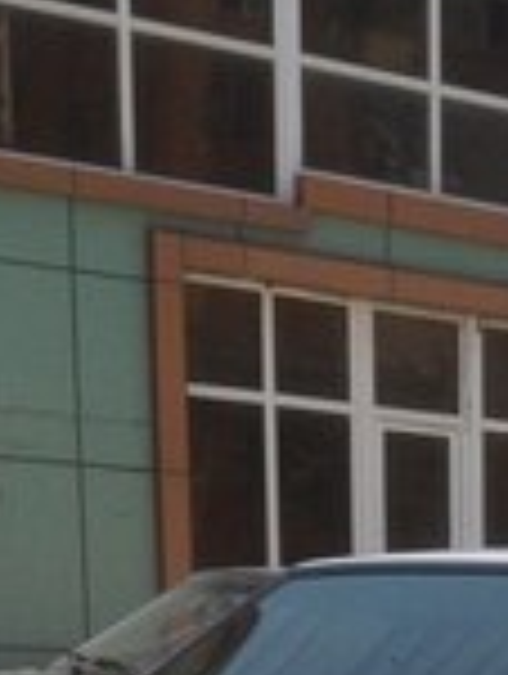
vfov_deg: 16.2
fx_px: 2127
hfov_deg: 12.8
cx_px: 796
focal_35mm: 109
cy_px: 1058
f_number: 2.4
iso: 50
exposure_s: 1/1550
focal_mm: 4.12
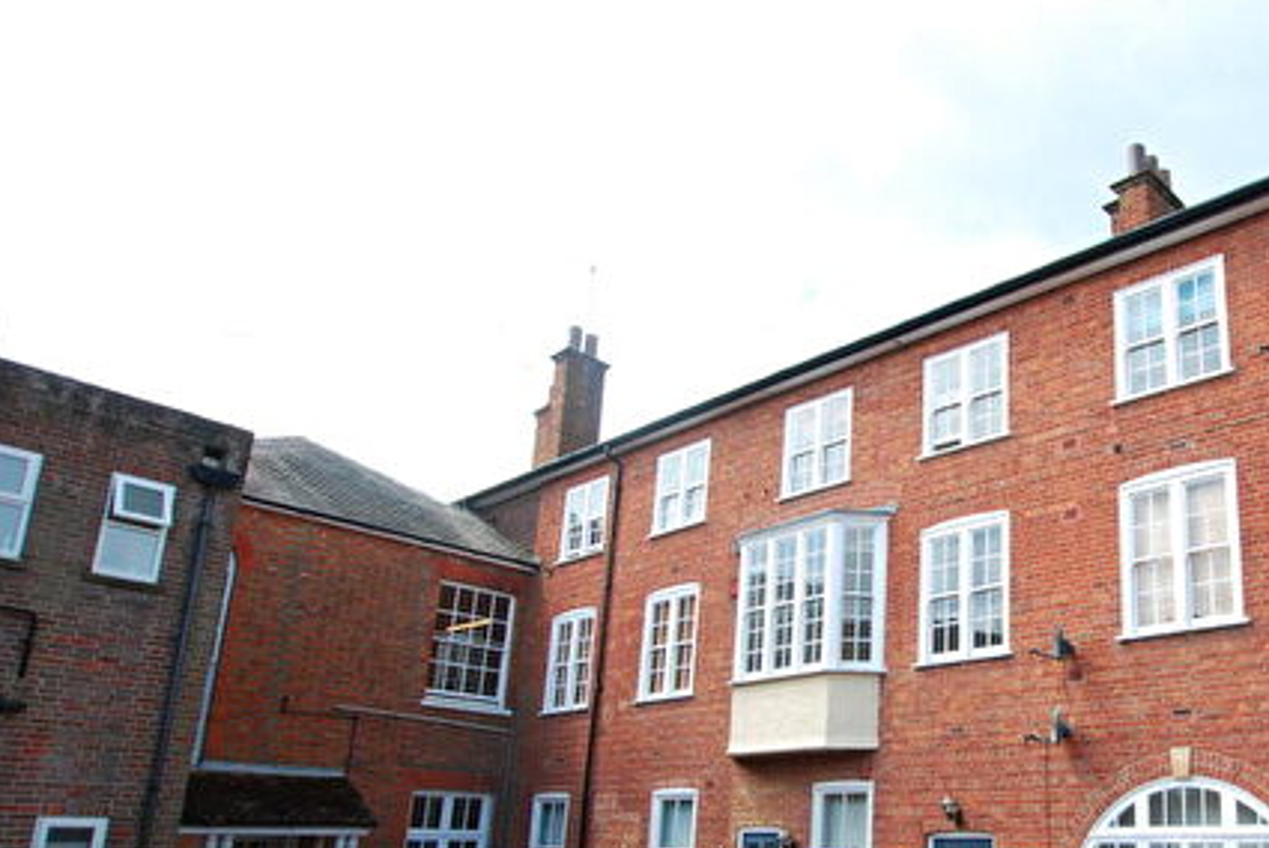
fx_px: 1002
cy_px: 582
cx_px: 988
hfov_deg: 60.2
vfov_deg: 45.0
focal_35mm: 28
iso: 100
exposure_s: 1/125
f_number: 5.6
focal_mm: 11.5
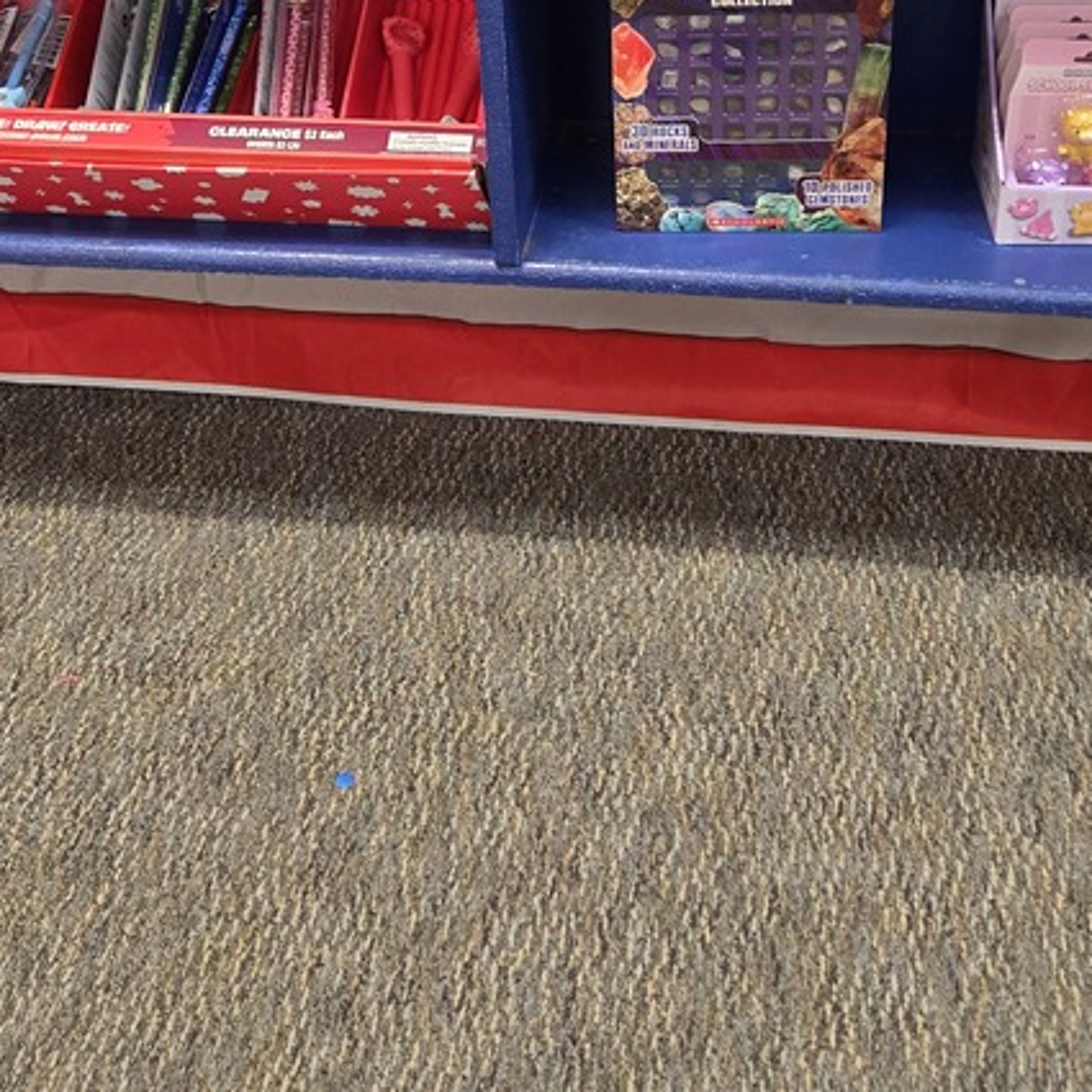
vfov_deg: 32.9
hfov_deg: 34.6
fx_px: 1749
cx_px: 604
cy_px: 113
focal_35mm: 49
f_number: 1.8
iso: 800
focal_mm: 5.4
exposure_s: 1/120
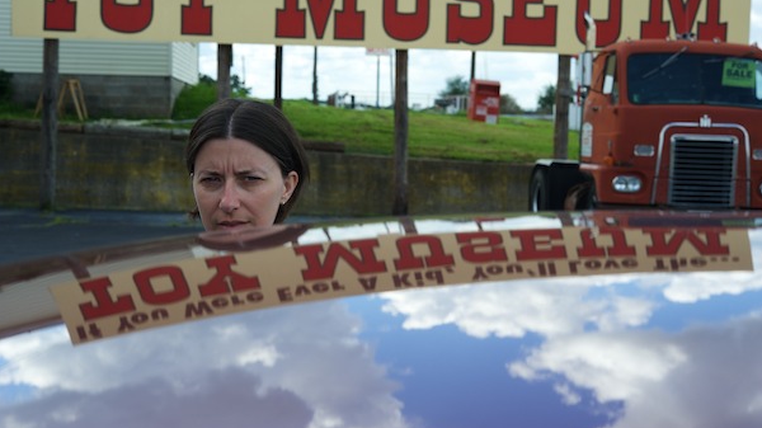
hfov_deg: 33.3
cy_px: 180
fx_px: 1272
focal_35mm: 63
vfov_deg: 19.1
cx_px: 381
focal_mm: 60
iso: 400
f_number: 10
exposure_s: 1/400
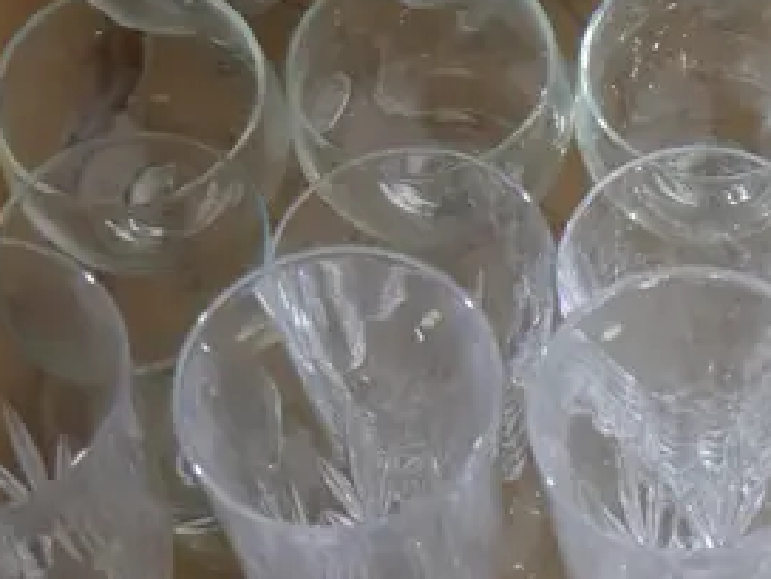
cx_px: 887
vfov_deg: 13.1
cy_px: 173
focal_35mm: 113
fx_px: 2517
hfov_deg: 16.8
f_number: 3.6
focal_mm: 15
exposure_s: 1/60
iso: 1600
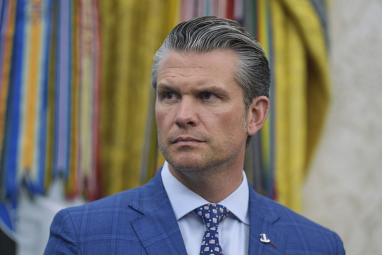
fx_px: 2122
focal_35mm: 200
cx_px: 190
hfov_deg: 10.3
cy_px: 131
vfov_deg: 6.9
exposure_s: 1/250
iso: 2000
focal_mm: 194
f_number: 3.5
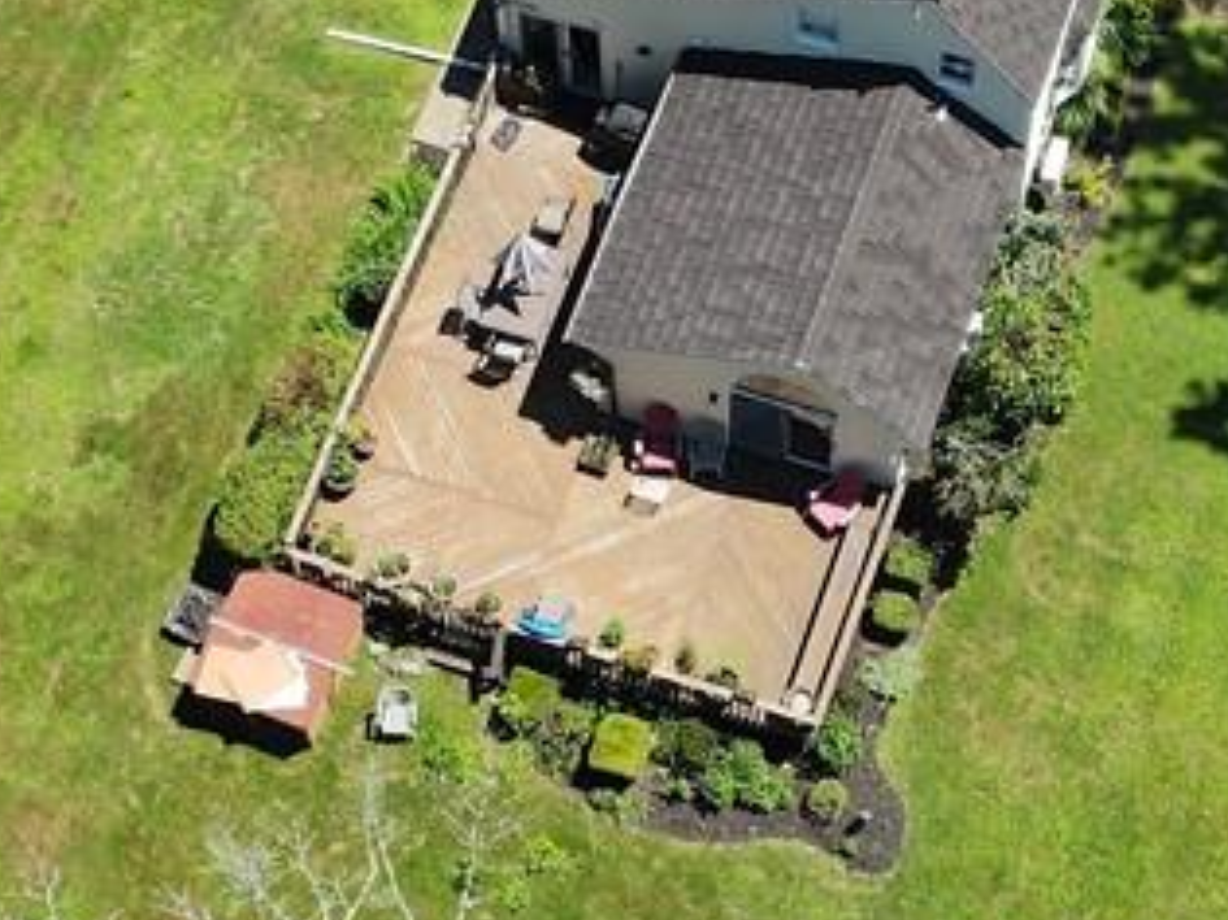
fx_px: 2766
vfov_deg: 18.9
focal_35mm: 78
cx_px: 686
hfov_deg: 25.0
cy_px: 472
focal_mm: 4.5
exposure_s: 1/640
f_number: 2.8
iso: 100
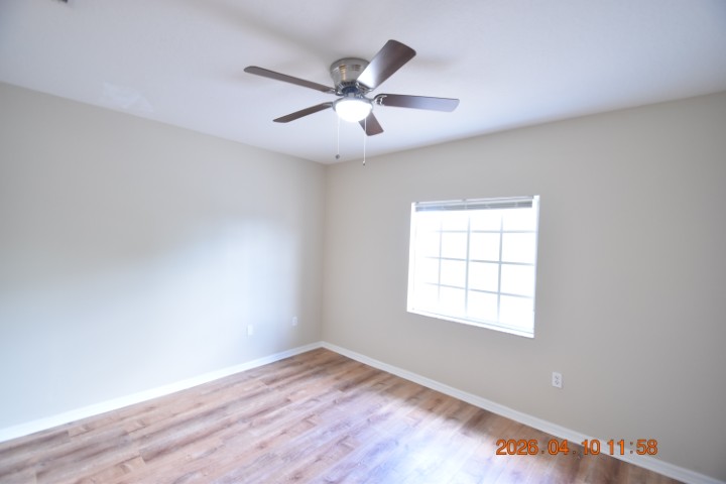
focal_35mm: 15
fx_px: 302
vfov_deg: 77.3
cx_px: 363
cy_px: 242
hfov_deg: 100.4
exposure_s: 1/45
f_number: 3.5
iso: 800
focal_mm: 10
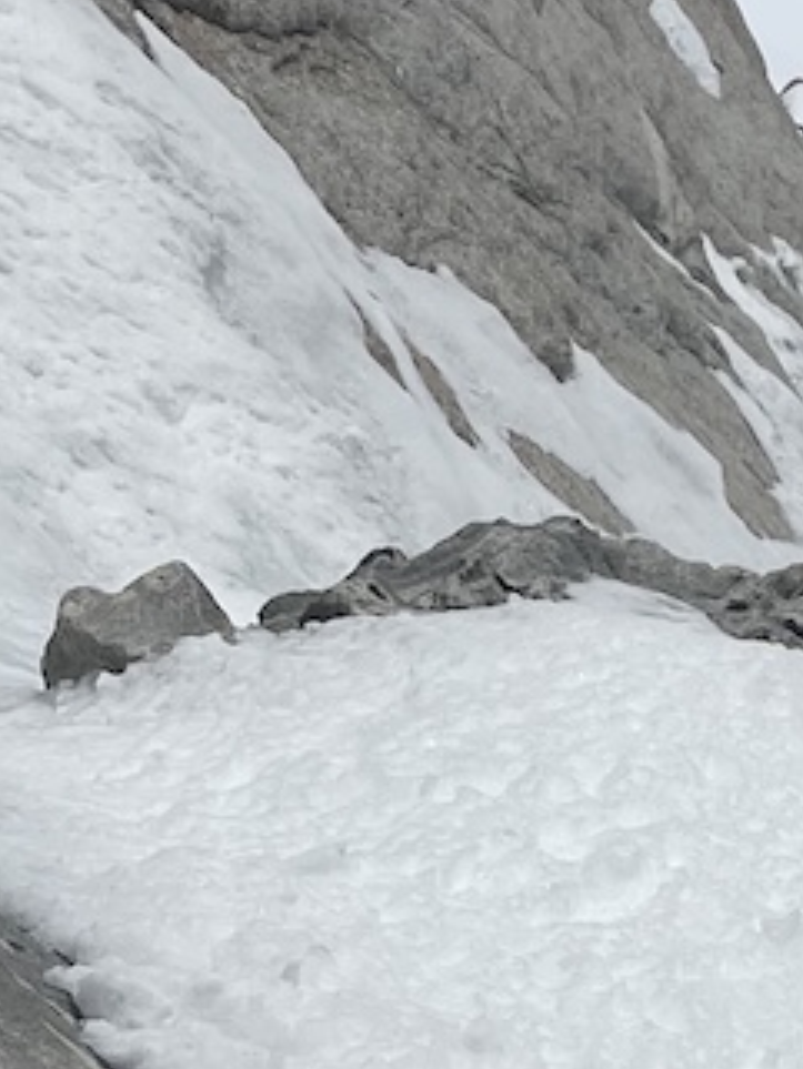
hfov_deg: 12.9
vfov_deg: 17.0
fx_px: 3462
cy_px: 1152
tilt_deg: -60.1
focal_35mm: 112
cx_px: 963
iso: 32
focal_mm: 5.1
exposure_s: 1/20833
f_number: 1.6
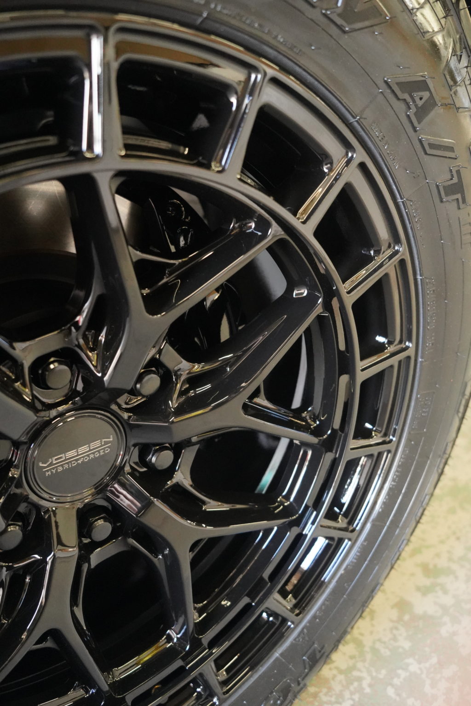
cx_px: 236
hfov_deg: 40.0
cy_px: 353
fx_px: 648
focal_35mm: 33
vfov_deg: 57.2
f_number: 4.5
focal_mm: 33
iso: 12800
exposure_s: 1/80
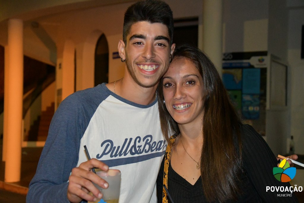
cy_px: 102
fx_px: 532
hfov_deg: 31.9
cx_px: 152
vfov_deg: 21.6
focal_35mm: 63
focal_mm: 42
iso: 6400
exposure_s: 1/60
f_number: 4.8
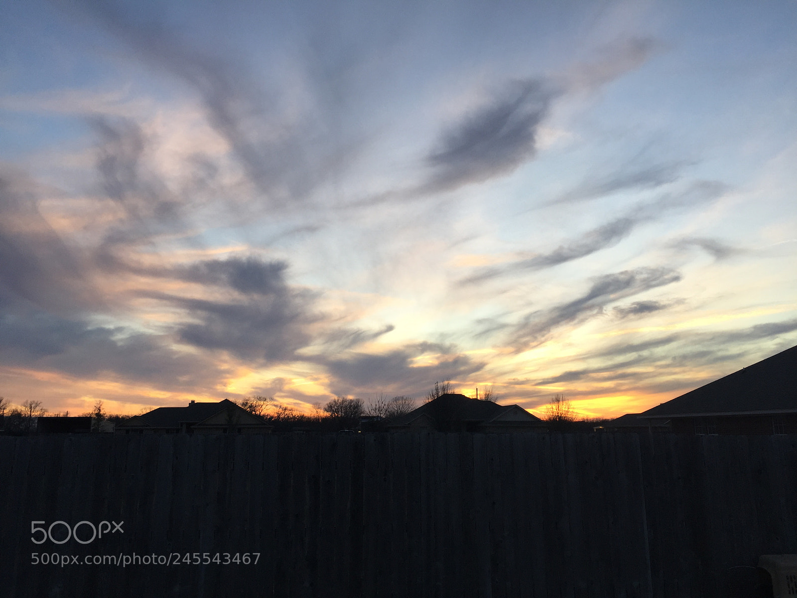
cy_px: 299
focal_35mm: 29
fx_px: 668
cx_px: 398
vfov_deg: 48.2
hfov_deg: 61.7
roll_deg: -1.0
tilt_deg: +11.2
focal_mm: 4.15
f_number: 2.2
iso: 32
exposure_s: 1/120
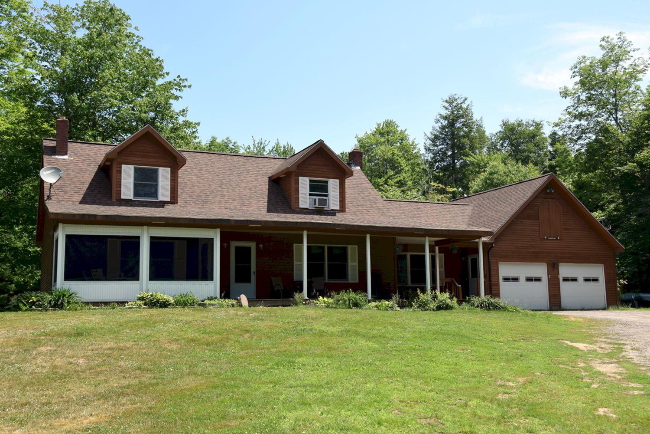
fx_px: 704
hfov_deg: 49.6
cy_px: 217
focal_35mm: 39
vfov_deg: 34.2
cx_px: 325
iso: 200
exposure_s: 1/320
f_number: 9
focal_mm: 26
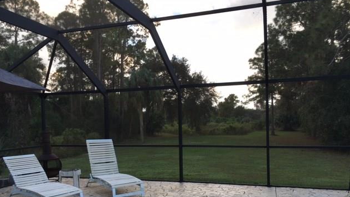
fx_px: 297
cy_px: 128
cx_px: 173
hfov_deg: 61.0
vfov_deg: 36.3
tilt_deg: -2.4
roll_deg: +1.4
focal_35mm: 32
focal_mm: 4.15
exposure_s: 1/120
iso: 25
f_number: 2.2
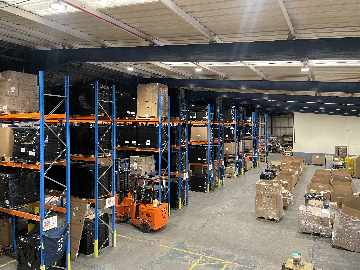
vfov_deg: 53.1
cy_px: 135
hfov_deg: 67.3
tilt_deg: -0.8
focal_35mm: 26
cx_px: 180
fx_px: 270
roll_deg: +0.0
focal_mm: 4.2
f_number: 1.6
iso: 200
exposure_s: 1/50
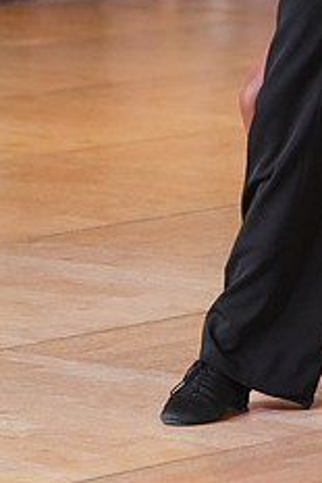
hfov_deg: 4.1
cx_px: 269
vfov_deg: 6.2
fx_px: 4447
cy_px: -73
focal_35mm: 332
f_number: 4.5
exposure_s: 1/500
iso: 8000
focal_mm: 133
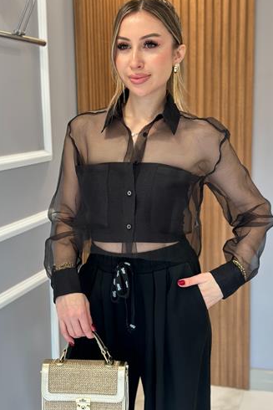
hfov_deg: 25.5
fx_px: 602
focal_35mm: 53
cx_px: 147
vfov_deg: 37.5
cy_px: 200
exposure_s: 1/60
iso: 160
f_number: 1.78
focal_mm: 6.86
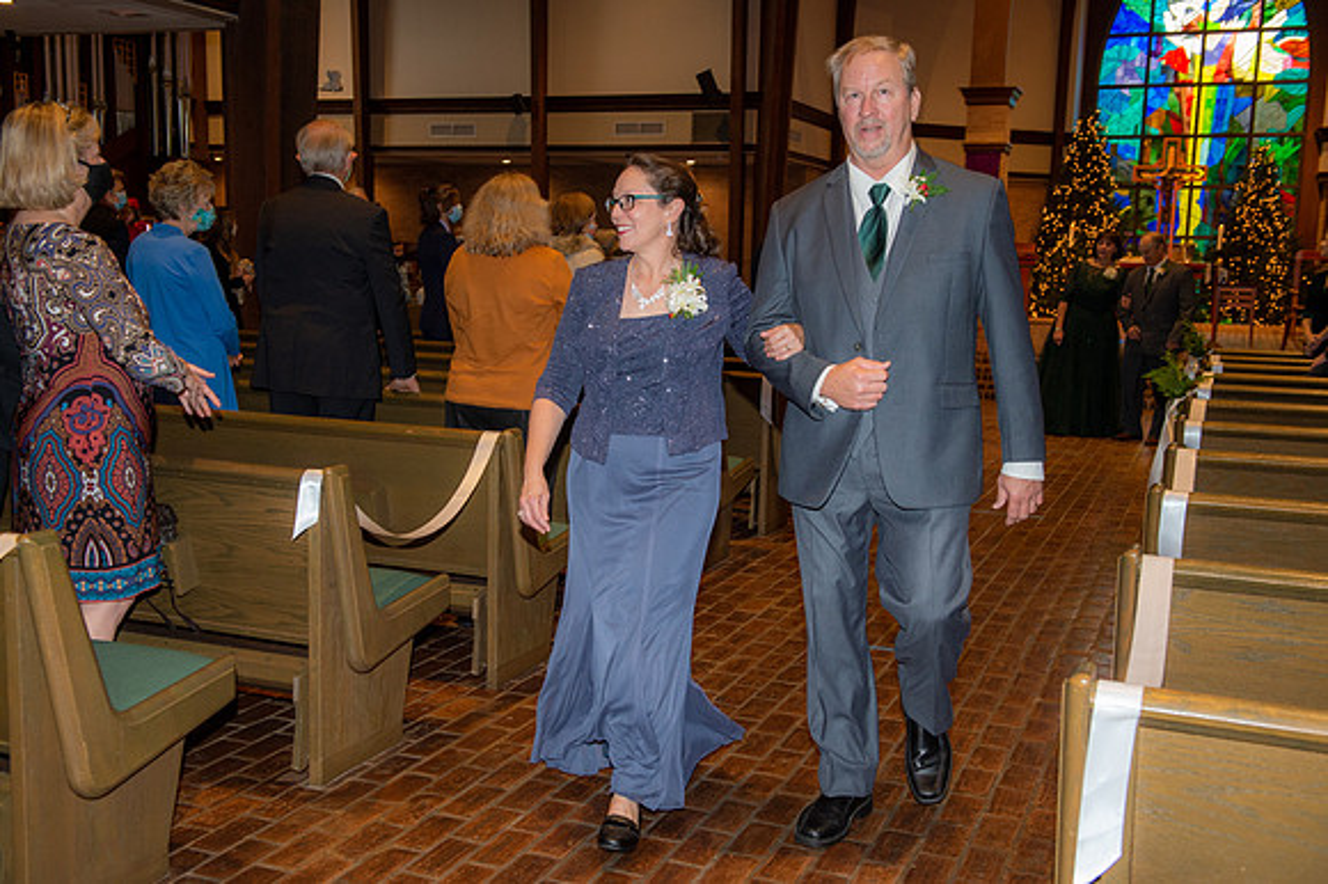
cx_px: 664
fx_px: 1401
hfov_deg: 50.7
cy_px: 442
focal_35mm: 38
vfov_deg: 35.0
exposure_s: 1/125
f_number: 5.6
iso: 1600
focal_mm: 38
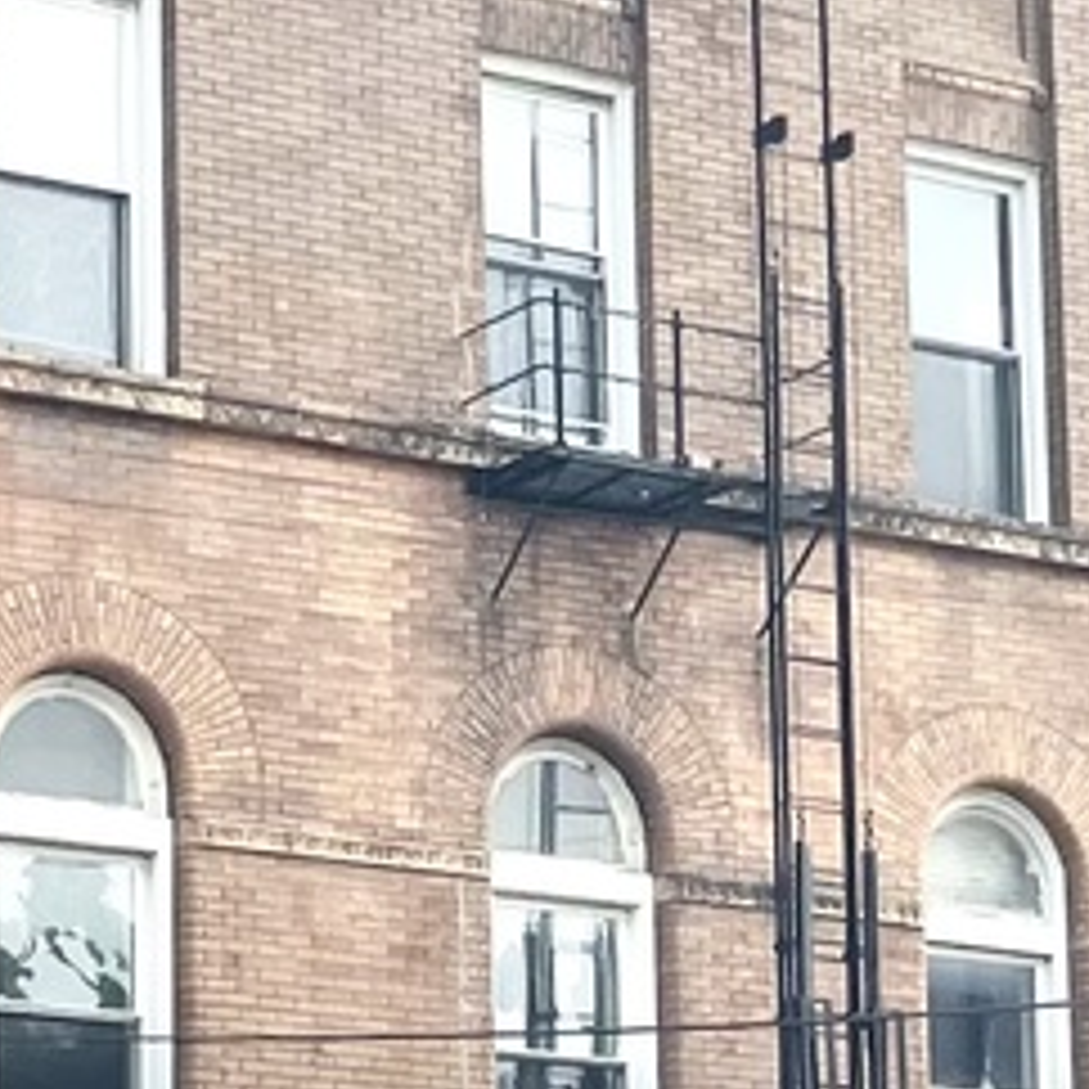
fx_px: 4876
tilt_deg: +15.4
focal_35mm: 137
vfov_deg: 12.7
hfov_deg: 12.7
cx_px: 378
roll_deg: +1.0
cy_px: 576
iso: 32
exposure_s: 1/4202
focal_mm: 5.1
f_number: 1.6
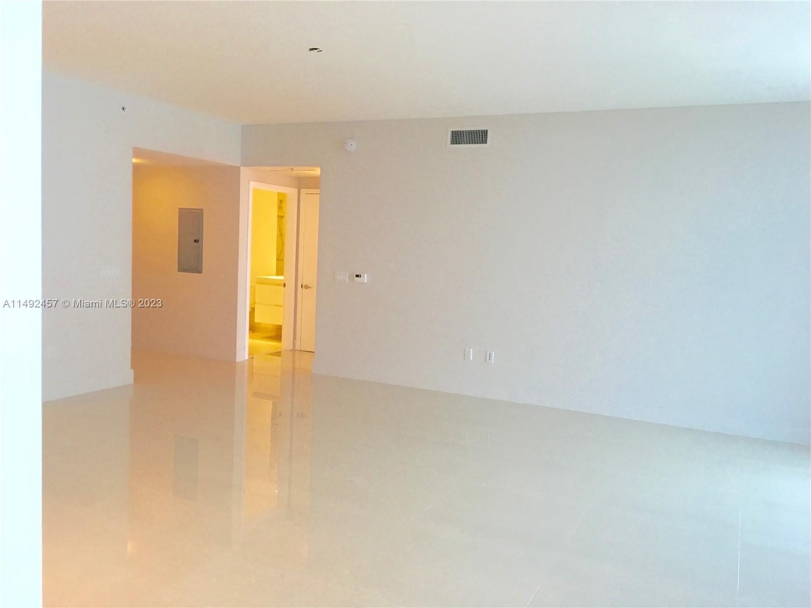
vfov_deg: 48.2
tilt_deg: -3.2
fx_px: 679
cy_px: 304
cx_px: 406
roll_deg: -2.2
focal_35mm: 29
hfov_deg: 61.7
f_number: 2.2
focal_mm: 4.15
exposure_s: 1/30
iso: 32
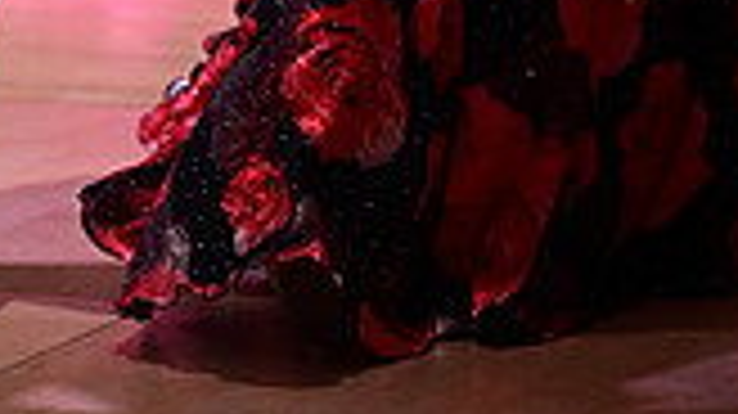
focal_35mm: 292
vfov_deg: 4.1
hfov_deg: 7.4
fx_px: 5710
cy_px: -562
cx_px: 306
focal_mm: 79
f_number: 2.8
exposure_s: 1/500
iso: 1600
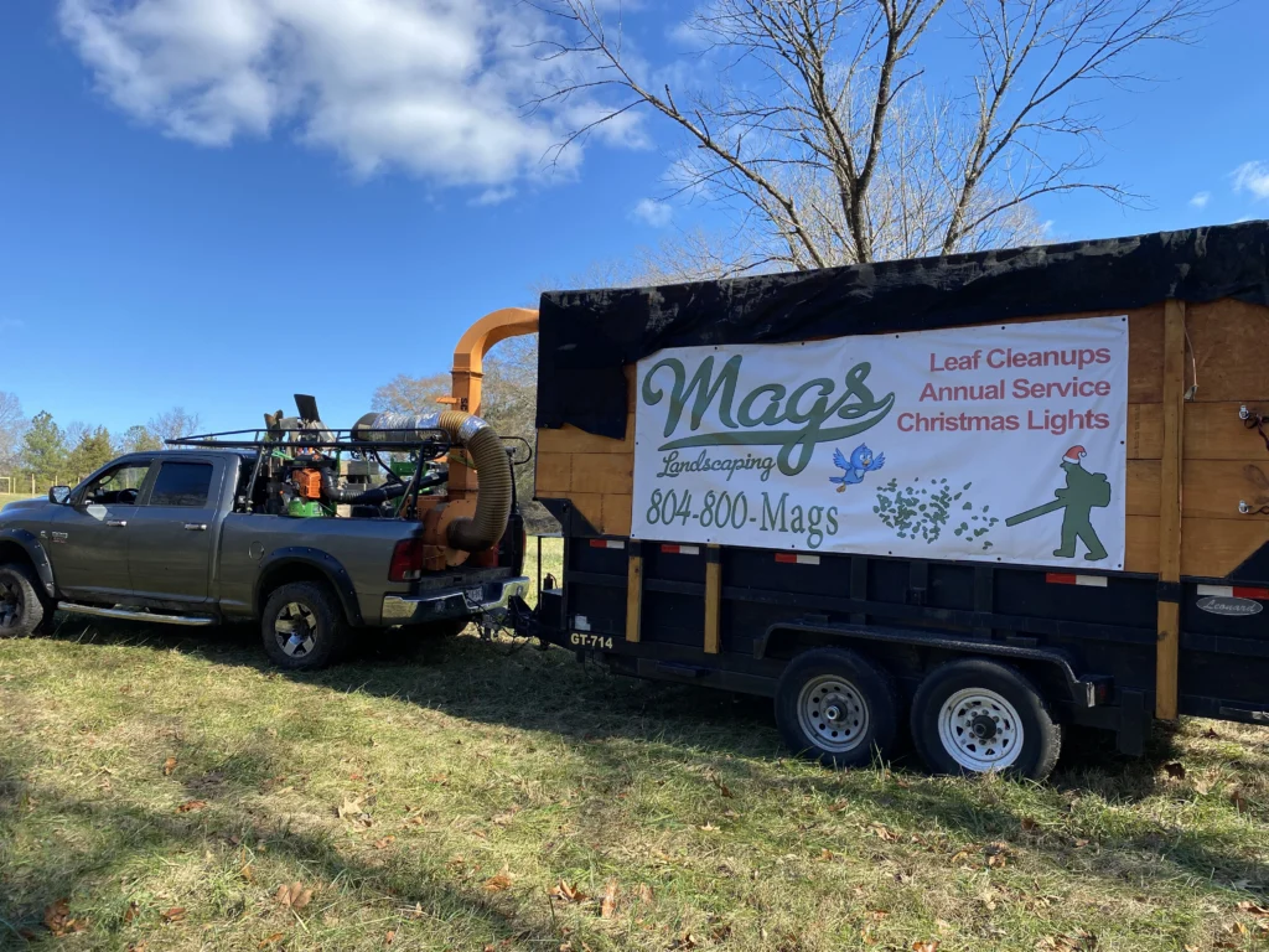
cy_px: 476
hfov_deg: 67.3
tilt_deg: +3.5
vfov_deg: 53.1
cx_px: 634
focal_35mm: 26
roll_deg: +1.5
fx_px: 953
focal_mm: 4.25
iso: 32
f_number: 1.8
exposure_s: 1/1330
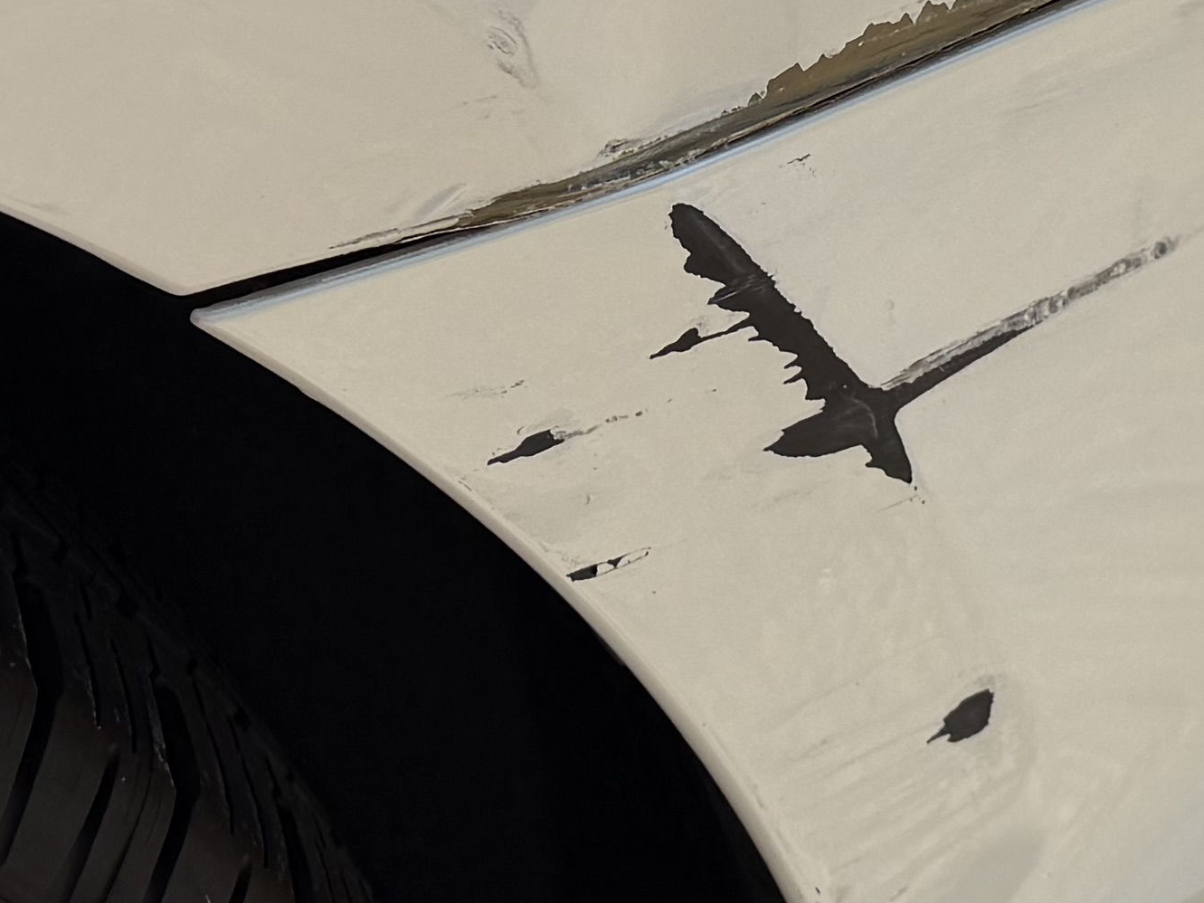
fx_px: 3582
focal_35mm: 103
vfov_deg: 14.1
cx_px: 699
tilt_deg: -24.8
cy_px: -33
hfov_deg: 19.1
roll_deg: +0.5
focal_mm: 6.76
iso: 80
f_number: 1.78
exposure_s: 1/3145
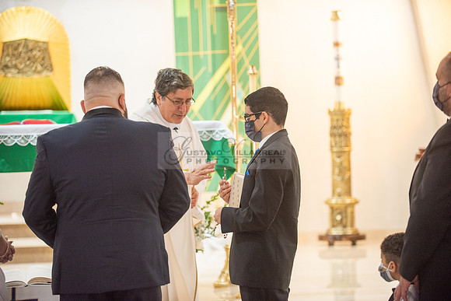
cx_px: 226
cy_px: 150
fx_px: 1453
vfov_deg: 11.8
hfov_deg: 17.6
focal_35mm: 116
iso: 2000
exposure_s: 1/160
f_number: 2.8
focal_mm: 116
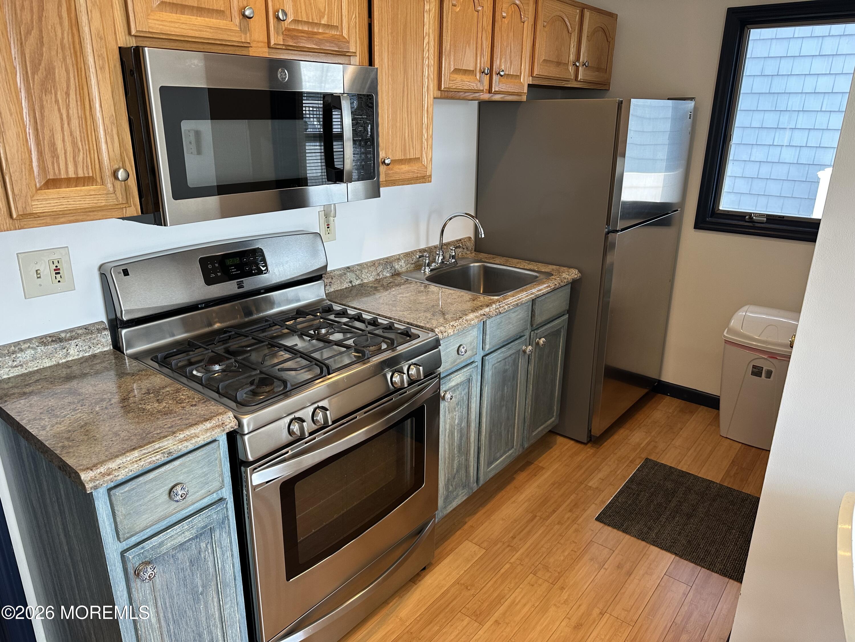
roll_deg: -1.3
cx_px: 428
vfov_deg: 56.8
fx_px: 593
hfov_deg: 71.6
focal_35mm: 24
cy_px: 321
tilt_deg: -18.5
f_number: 1.78
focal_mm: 6.86
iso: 160
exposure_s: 1/120
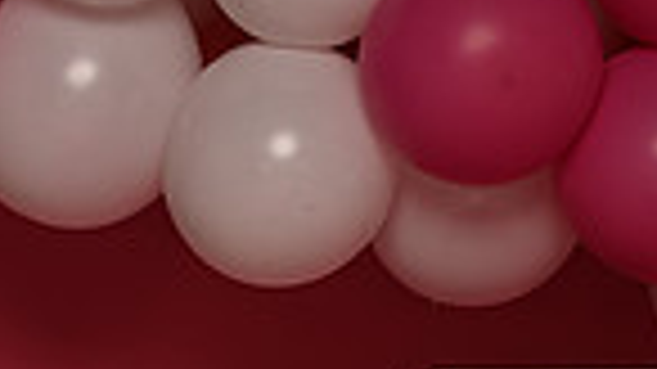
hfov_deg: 6.3
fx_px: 5956
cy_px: 1125
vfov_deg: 3.5
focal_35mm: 342
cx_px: 608
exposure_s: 1/160
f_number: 5.6
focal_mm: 82
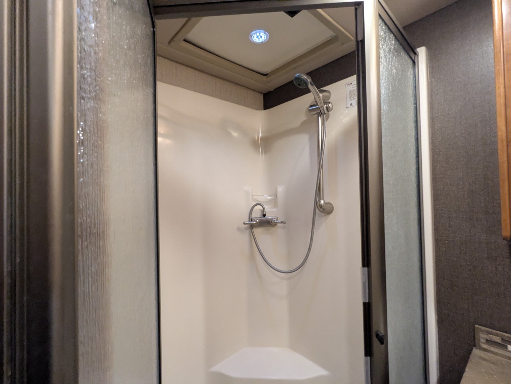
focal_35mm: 16
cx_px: 256
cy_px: 192
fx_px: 236
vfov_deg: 78.2
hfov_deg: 94.4
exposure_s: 1/33.8
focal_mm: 2.35
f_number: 2.2
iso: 611
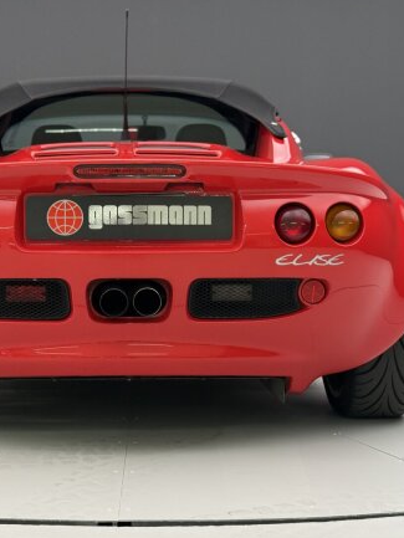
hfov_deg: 20.7
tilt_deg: -5.1
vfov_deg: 27.4
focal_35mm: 71
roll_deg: +0.3
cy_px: 286
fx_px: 1104
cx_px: 131
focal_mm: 6.76
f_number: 1.78
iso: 200
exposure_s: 1/100
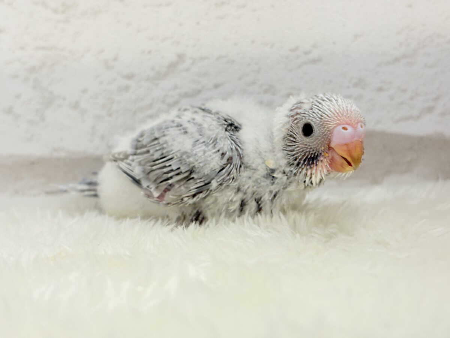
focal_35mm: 52
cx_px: 225
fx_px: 676
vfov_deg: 28.0
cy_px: 169
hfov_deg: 36.8
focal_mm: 5.96
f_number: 1.6
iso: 80
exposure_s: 1/100
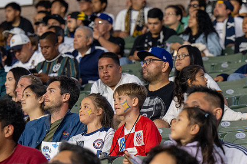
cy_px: 110
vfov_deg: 4.9
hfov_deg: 7.4
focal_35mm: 280
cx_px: 105
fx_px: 1920
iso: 1600
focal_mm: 120
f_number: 4
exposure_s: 1/200
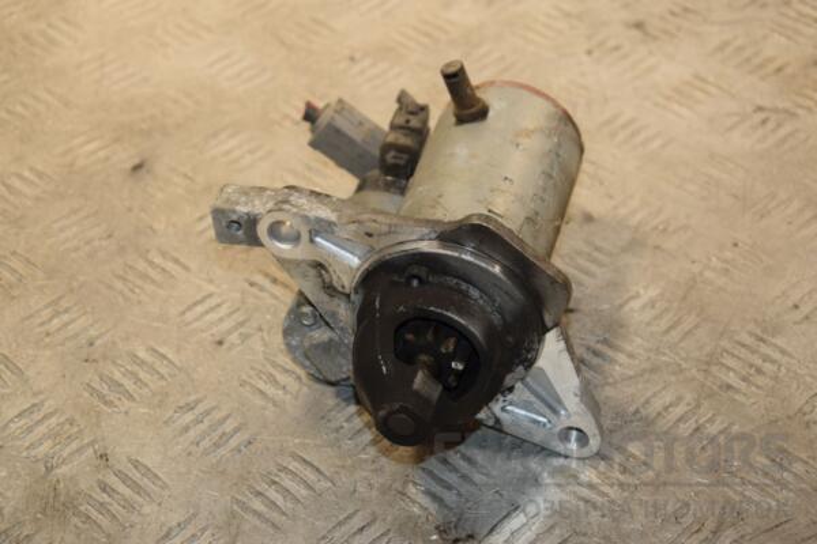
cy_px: 272
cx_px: 408
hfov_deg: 23.4
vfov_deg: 15.7
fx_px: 1974
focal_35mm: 87
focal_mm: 58
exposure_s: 1/200
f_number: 6.3
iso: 800
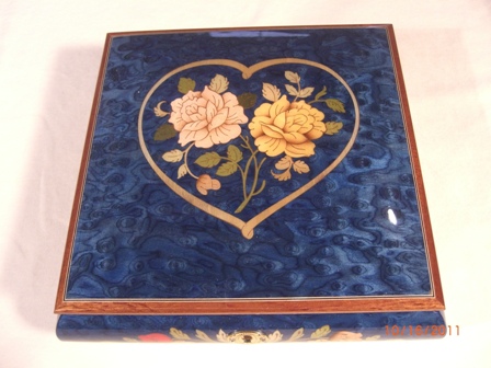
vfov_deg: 37.7
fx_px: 539
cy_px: 184
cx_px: 246
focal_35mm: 38
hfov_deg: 49.0
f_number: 2.8
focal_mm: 7.9
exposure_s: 1/100
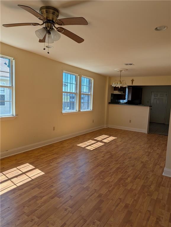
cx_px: 86
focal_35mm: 24
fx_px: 158
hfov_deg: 56.9
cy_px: 114
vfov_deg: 71.5
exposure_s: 1/680
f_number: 1.68
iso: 21
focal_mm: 6.9
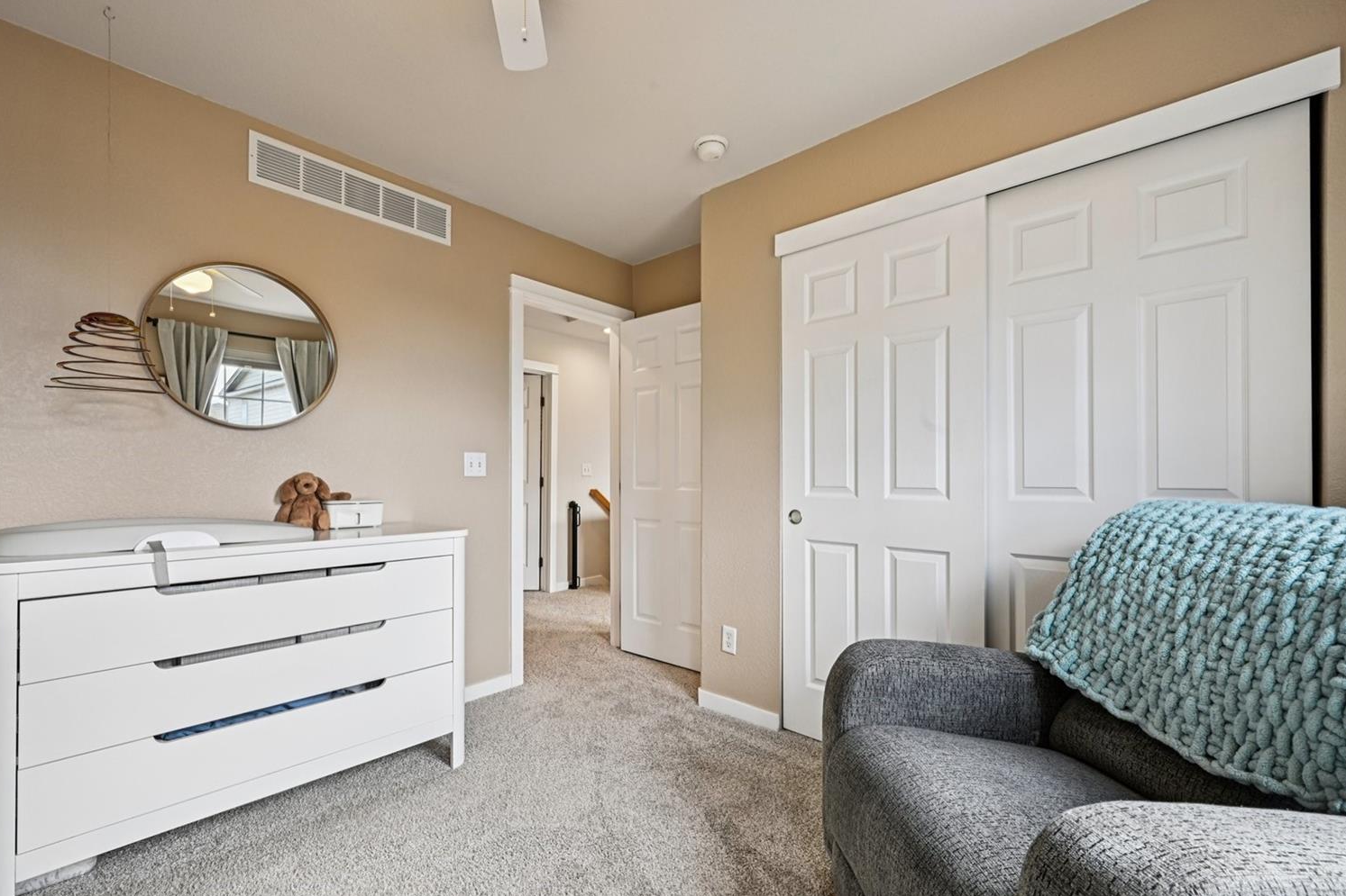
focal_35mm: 15
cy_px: 466
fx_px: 561
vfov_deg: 77.3
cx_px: 638
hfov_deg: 100.3
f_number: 11
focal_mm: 14
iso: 250
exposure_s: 1/15
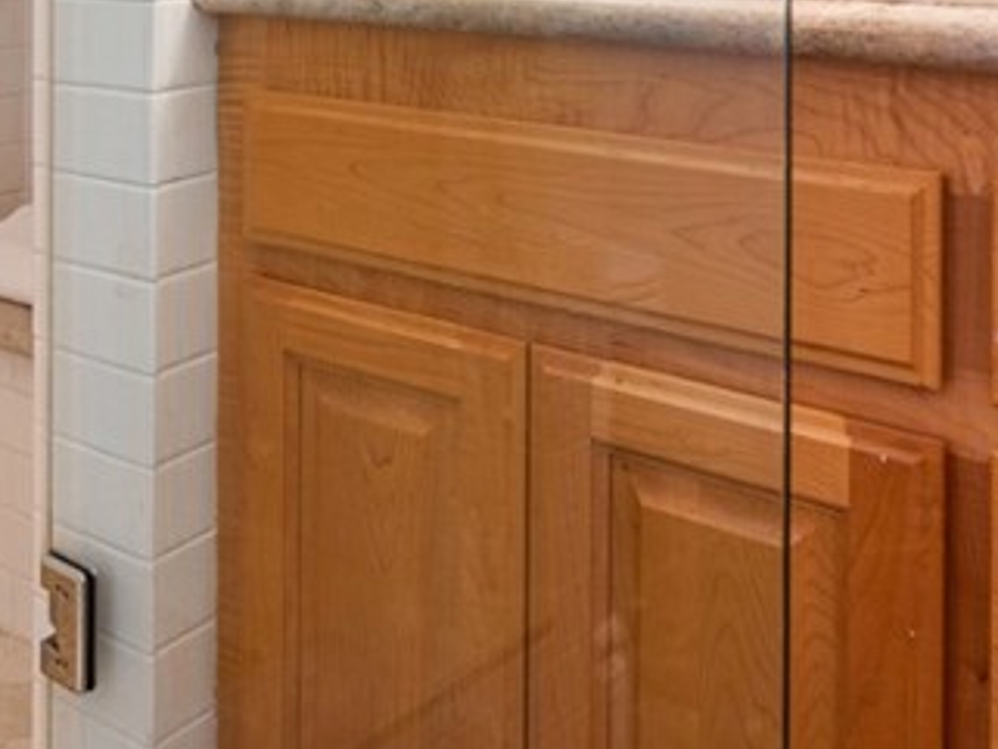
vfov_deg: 27.6
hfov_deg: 40.6
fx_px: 1327
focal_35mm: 46
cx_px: 317
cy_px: -152
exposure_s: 1/2
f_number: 7.1
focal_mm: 10
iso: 100
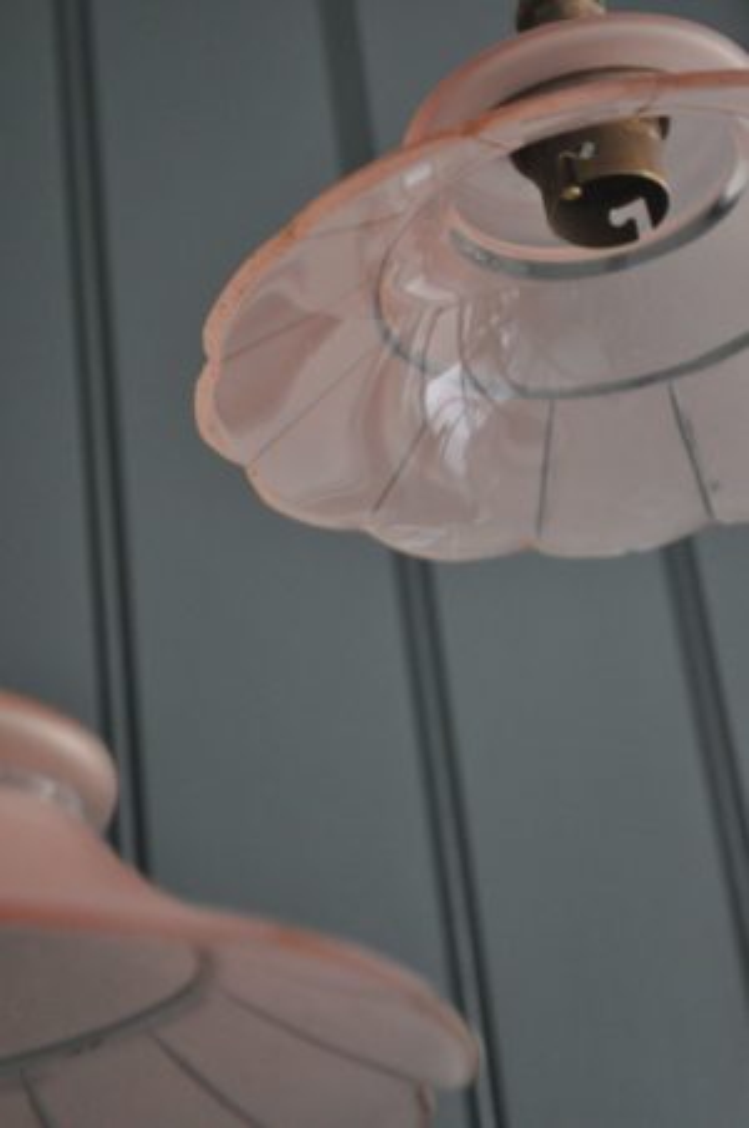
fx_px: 2582
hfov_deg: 16.5
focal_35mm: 82
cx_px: 374
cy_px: 564
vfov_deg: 24.7
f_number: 5.6
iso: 1600
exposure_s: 1/25
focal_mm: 55
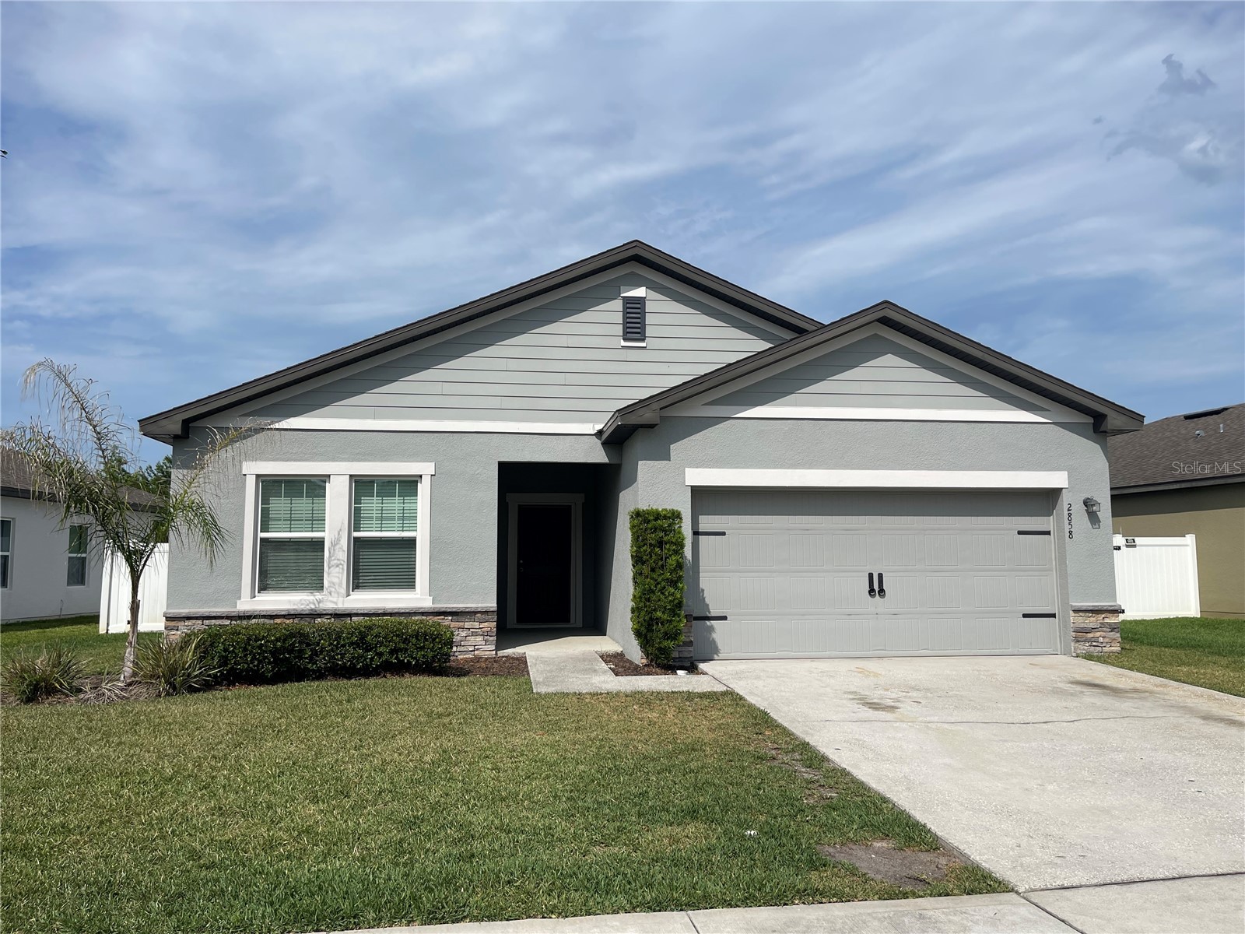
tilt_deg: +5.4
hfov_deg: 69.4
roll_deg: +0.4
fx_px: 899
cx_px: 622
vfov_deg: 54.9
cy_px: 467
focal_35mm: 25
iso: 32
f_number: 1.6
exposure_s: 1/7937
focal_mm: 5.1
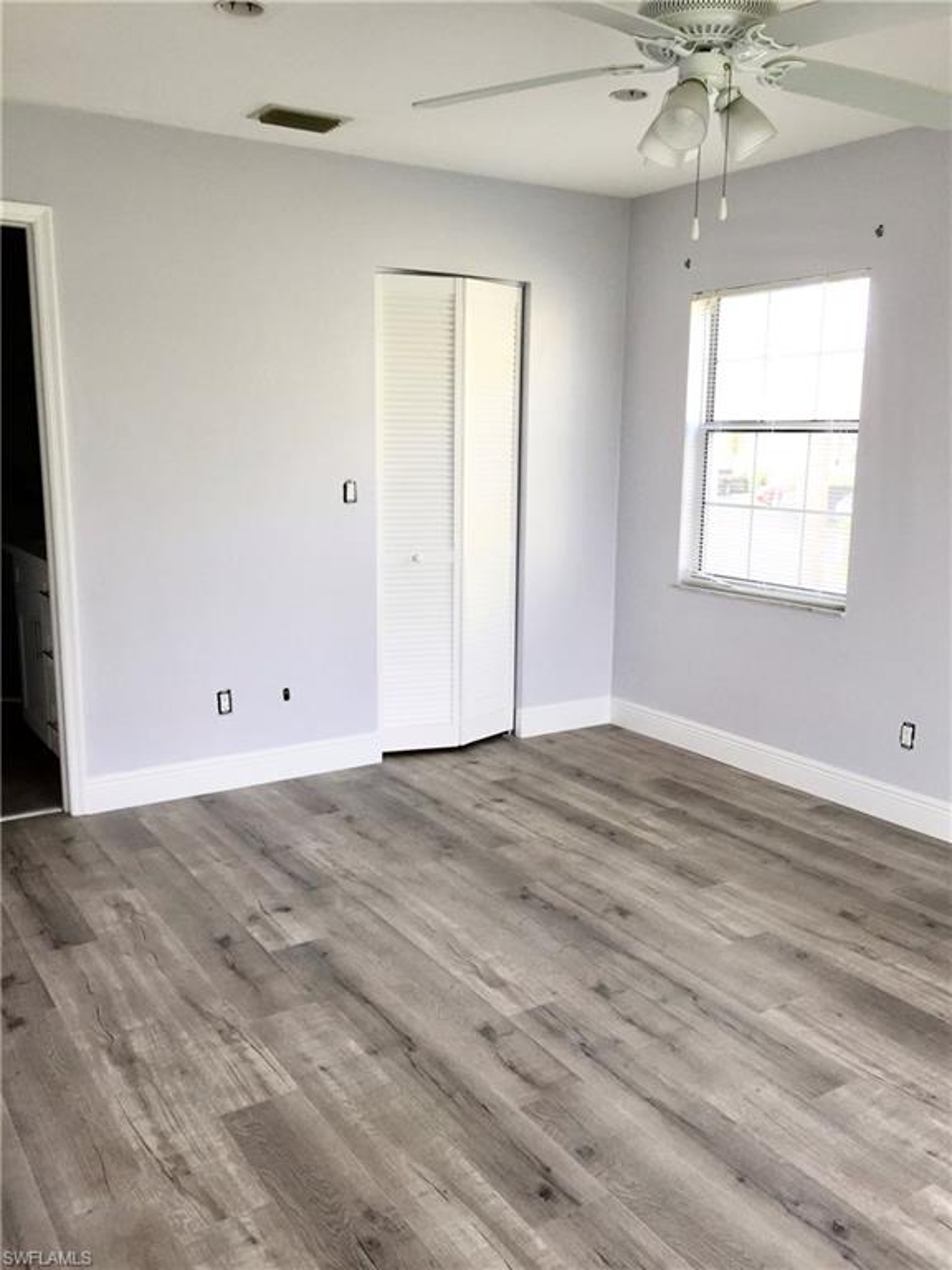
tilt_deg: -9.6
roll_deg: -0.2
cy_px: 635
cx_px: 476
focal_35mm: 29
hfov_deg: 48.2
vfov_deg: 61.7
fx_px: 1063
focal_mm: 4.15
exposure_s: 1/60
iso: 32
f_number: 2.2
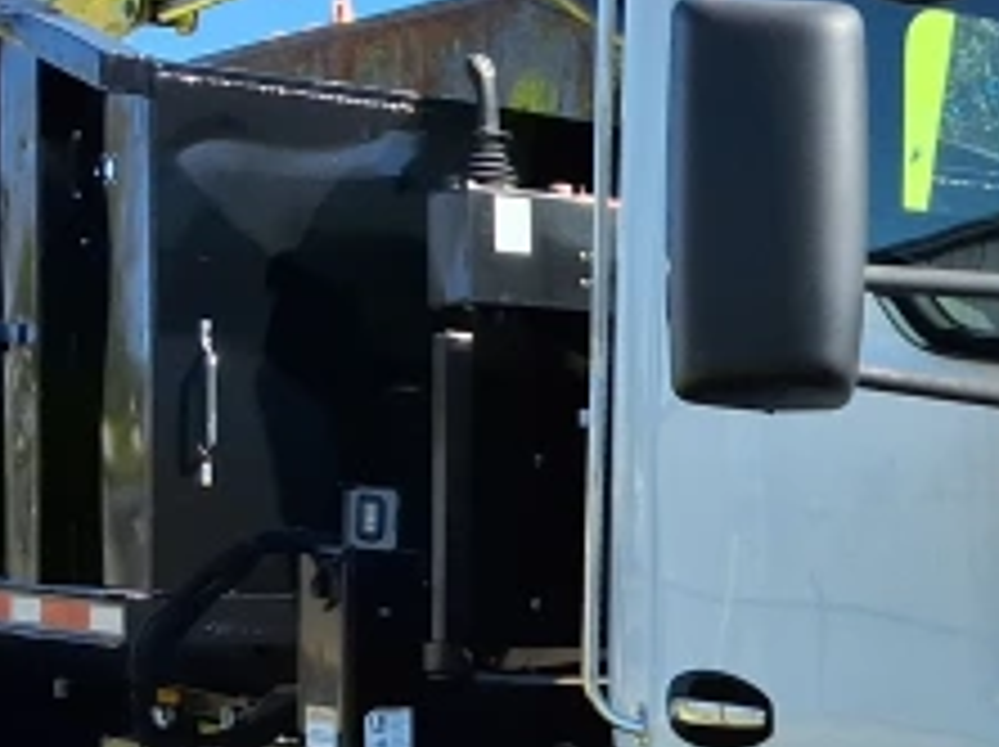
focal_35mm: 101
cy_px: 783
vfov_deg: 14.3
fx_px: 2912
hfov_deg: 18.6
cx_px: 1130
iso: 32
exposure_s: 1/1845
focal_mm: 2.91
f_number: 1.9
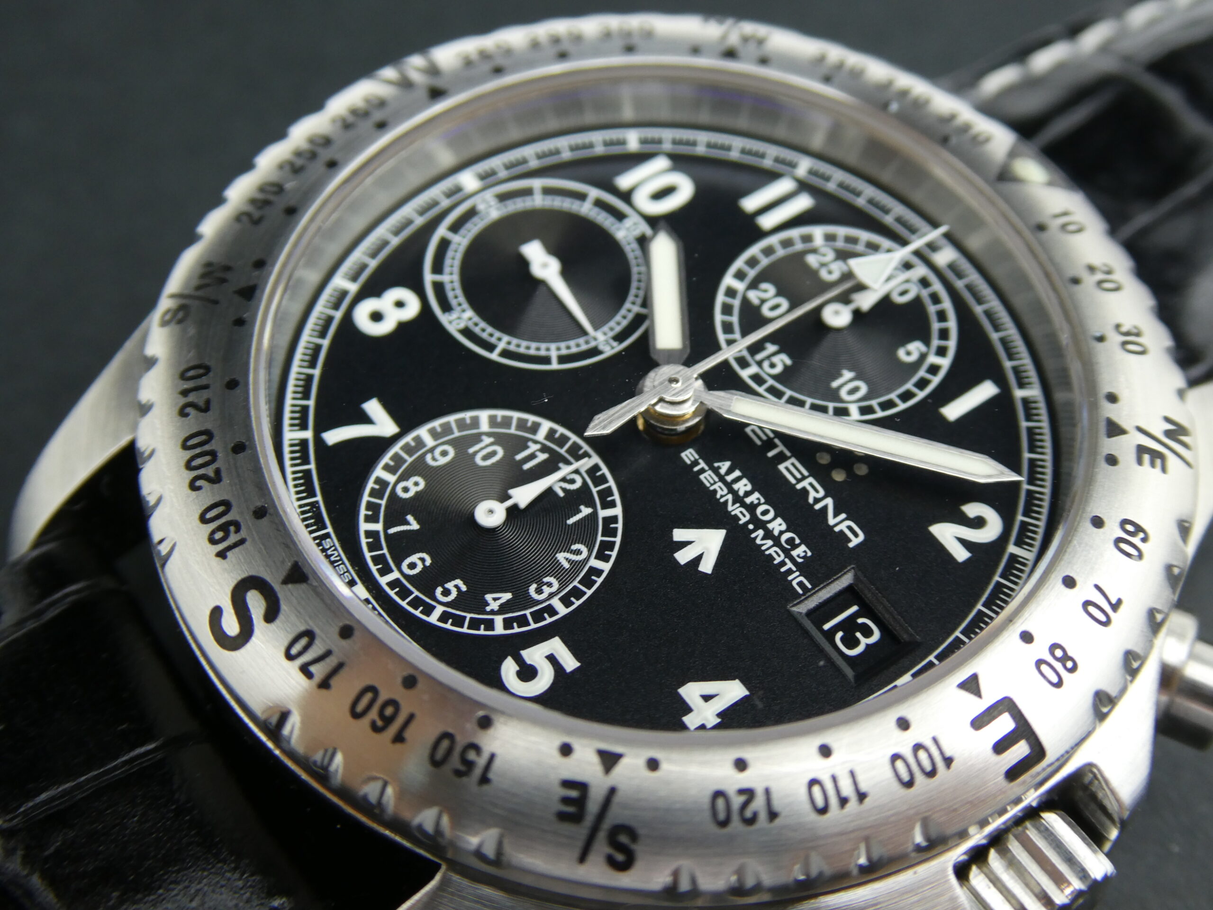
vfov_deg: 27.0
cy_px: 455
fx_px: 1892
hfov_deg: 35.5
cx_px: 606
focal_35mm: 54
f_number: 4.1
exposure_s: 1/80
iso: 160
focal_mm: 9.6
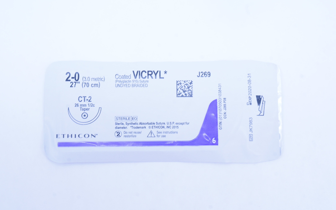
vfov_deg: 22.5
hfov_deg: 35.4
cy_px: 112
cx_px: 166
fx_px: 527
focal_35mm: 58
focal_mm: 37
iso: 400
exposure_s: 1/10
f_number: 14
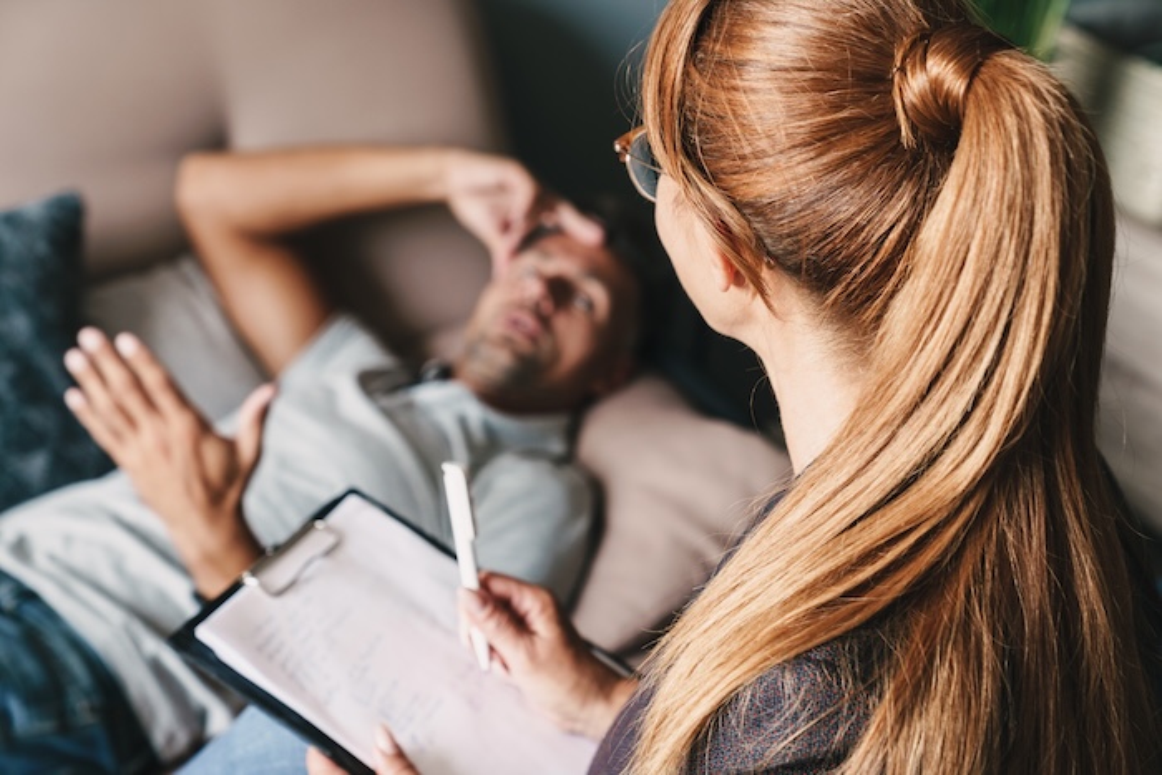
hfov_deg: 32.4
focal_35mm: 62
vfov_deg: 21.9
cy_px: 388
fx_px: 2002
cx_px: 581
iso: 1000
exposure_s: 1/160
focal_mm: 62
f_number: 4
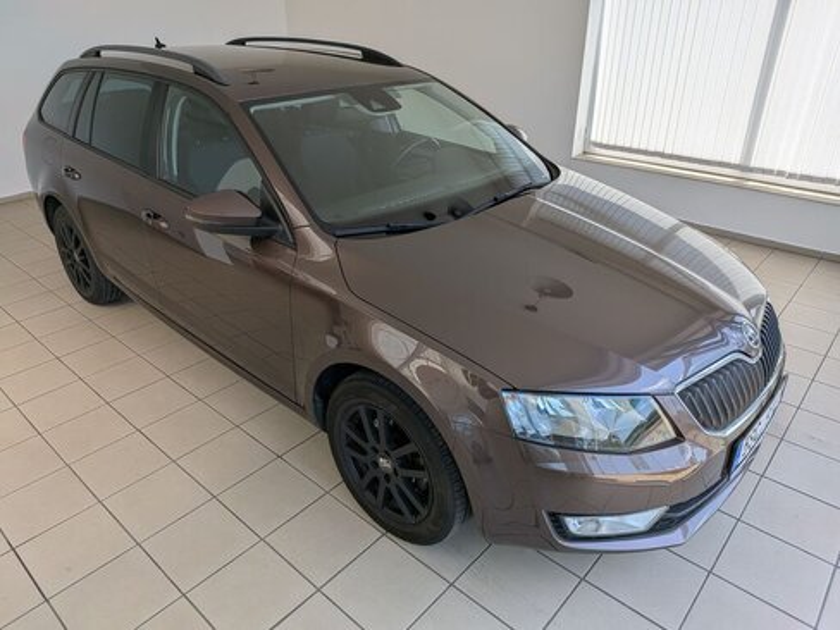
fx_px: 582
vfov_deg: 56.8
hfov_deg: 71.6
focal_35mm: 24
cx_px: 420
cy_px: 315
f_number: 1.7
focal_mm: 4.53
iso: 29
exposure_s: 1/456
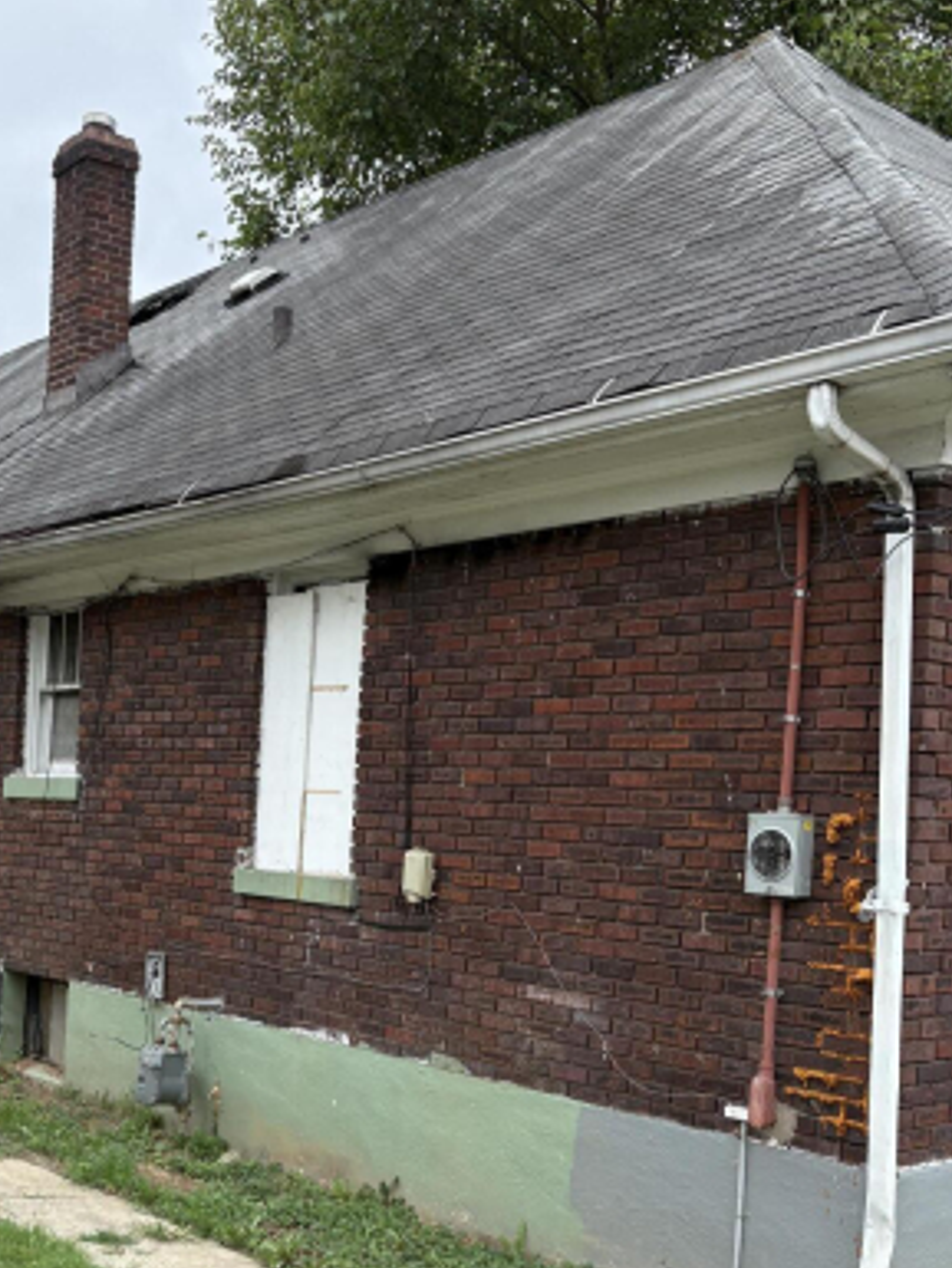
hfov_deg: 31.9
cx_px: 300
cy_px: 865
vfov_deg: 41.4
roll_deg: -2.6
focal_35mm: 45
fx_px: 1649
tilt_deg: -1.2
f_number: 1.6
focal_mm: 5.96
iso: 64
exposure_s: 1/1287
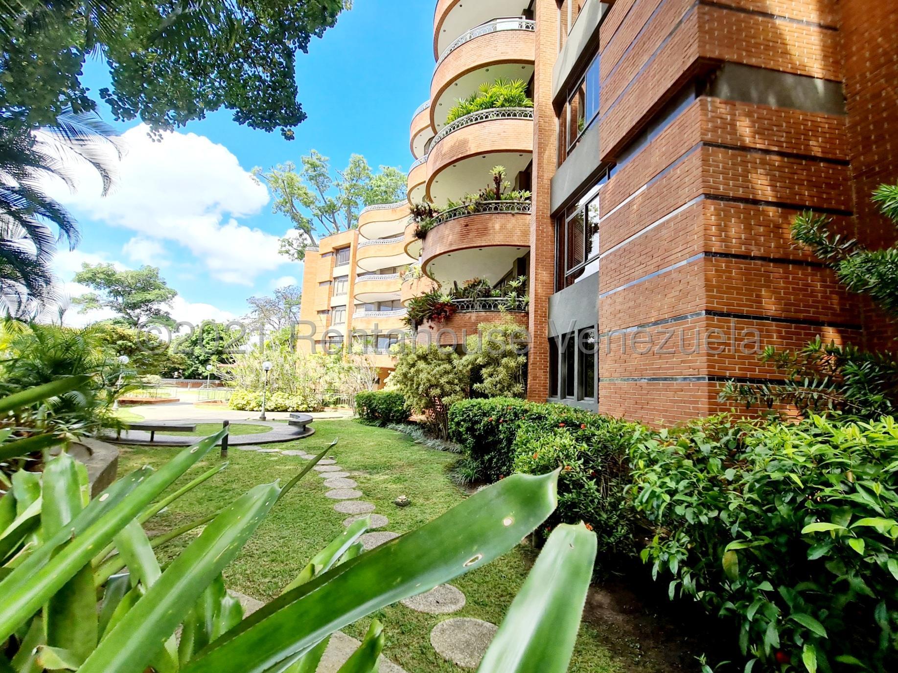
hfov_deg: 106.2
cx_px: 449
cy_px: 336
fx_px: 337
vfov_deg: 89.9
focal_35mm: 13
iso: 64
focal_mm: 2.22
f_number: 2.2
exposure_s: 1/625
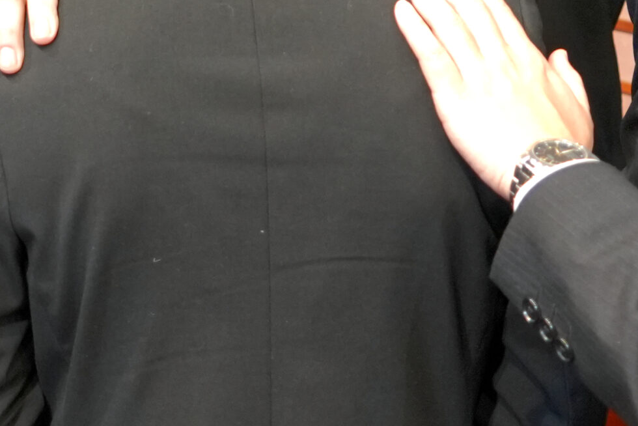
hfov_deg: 20.2
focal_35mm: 94
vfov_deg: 14.2
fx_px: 1666
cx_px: -146
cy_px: -55
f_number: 4
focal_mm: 24
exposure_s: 1/160
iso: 1600
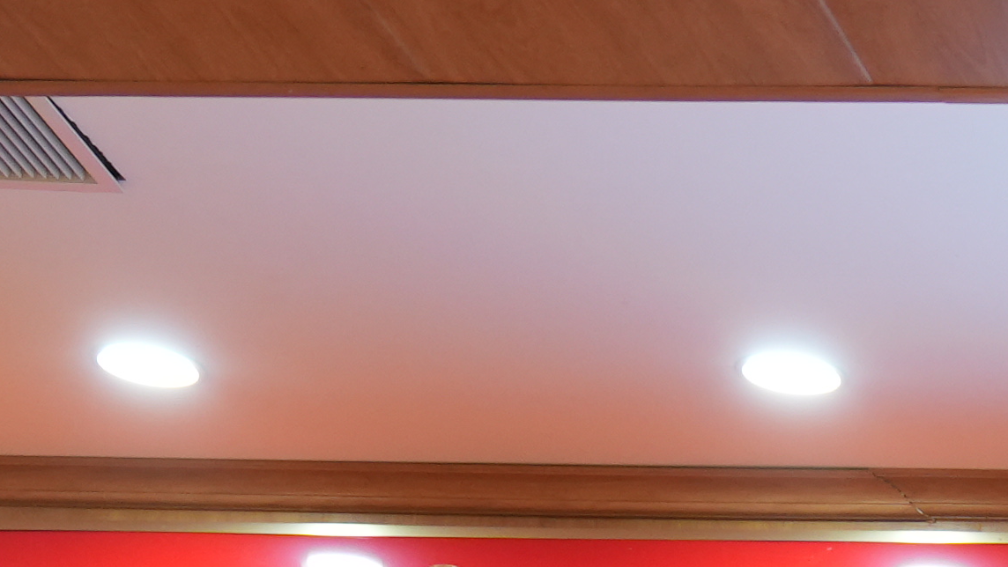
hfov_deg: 8.6
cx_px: 2302
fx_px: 6175
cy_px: 1992
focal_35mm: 231
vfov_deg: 4.9
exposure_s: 1/80
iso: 800
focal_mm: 36
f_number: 3.2
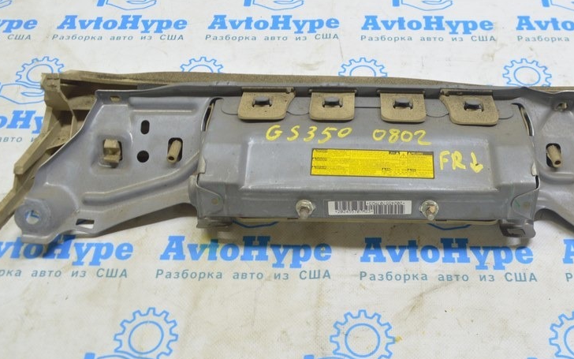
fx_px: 673
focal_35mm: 43
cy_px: 146
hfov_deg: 46.1
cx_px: 331
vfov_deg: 29.8
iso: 400
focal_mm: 20
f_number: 5.6
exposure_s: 1/15
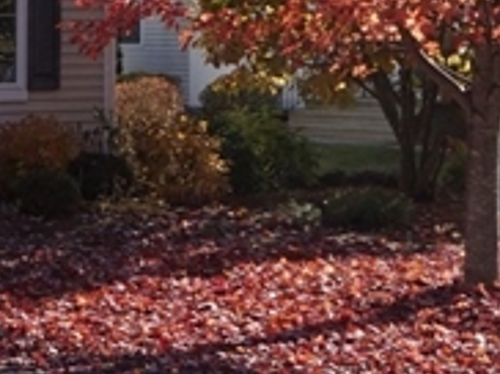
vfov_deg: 11.4
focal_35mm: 130
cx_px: -431
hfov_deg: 13.5
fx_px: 1875
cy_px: 133
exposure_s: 1/250
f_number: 11
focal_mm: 16
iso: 250
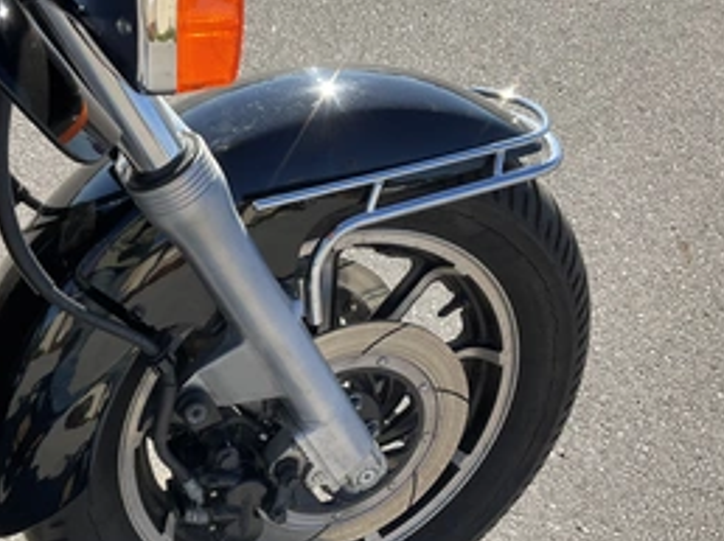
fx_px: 940
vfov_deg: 32.0
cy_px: 328
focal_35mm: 45
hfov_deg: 41.8
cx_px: 267
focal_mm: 3
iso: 25
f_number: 1.8
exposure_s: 1/683
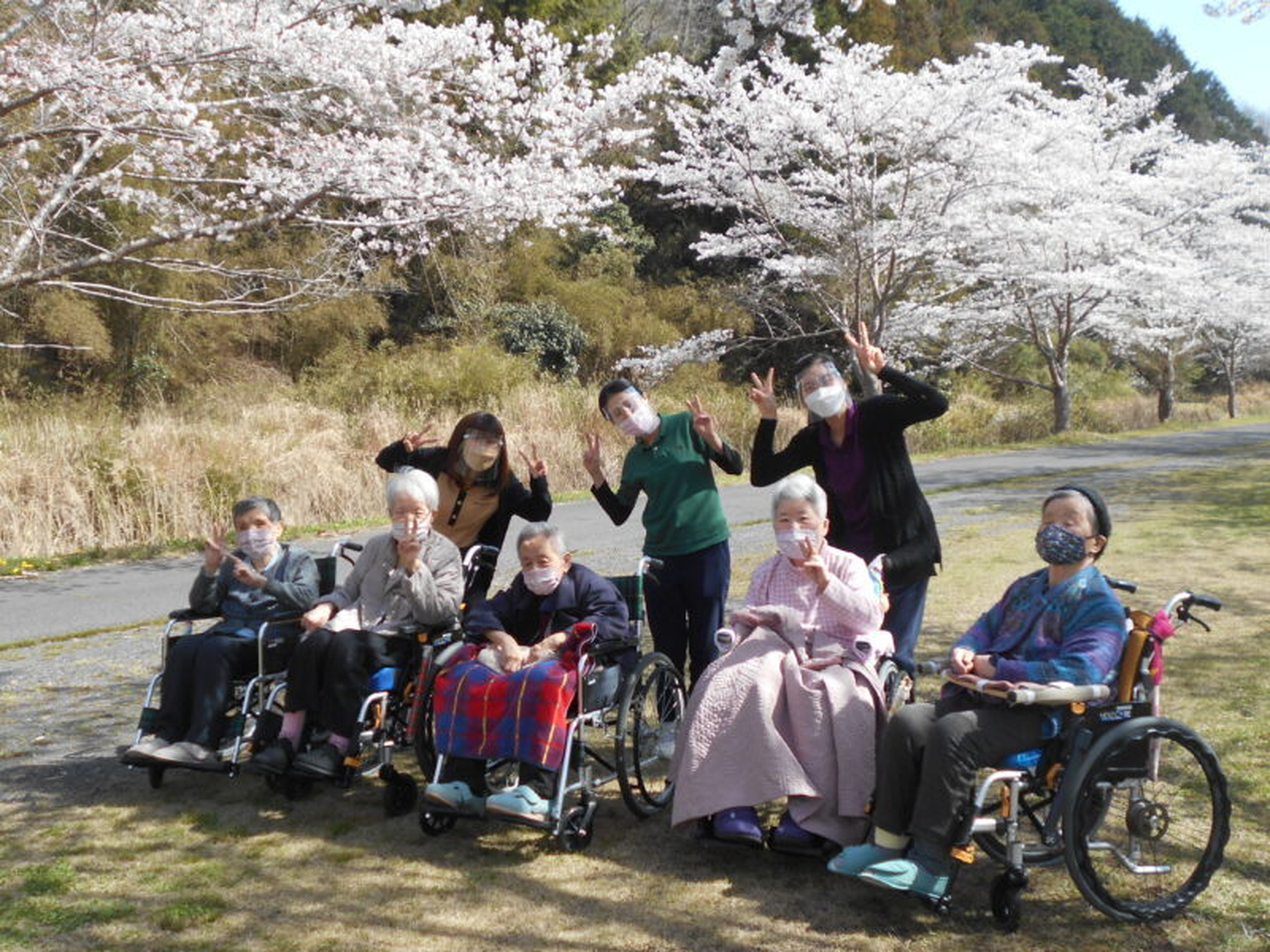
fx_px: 1431
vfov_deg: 36.8
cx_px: 635
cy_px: 476
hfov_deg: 47.9
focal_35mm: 39
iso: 80
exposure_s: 1/320
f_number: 3.9
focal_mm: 6.7
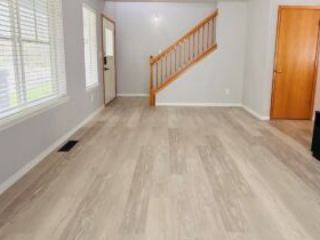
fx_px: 185
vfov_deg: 64.2
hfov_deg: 81.7
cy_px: 79
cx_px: 168
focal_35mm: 20
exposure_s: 1/121
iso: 250
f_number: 2.2
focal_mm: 2.22
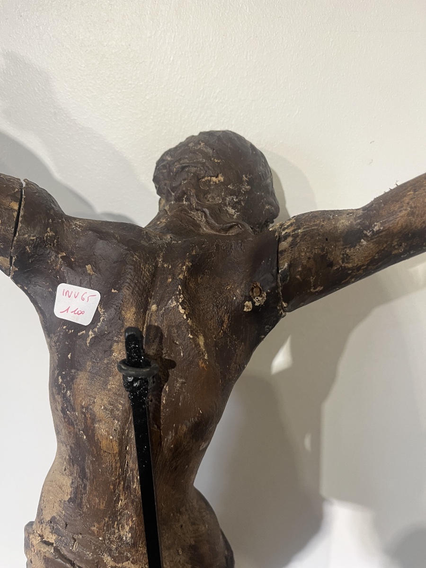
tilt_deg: -15.1
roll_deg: +1.3
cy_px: 284
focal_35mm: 26
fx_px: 427
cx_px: 213
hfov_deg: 53.1
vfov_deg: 67.3
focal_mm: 5.1
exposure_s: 1/50
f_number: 1.6
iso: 100
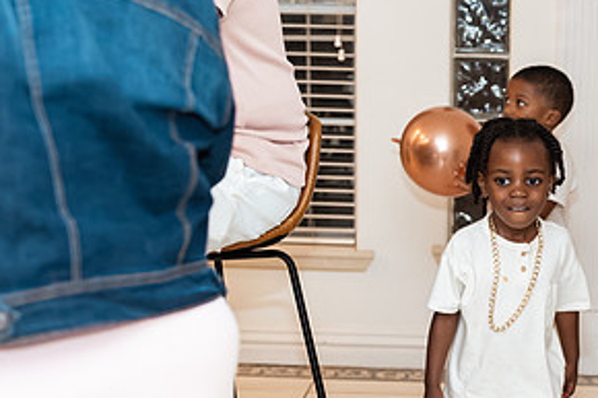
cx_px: 476
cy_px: 273
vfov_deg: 13.9
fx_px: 1627
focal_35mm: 98
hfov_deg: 20.6
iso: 1000
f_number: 3.2
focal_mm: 49
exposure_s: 1/160
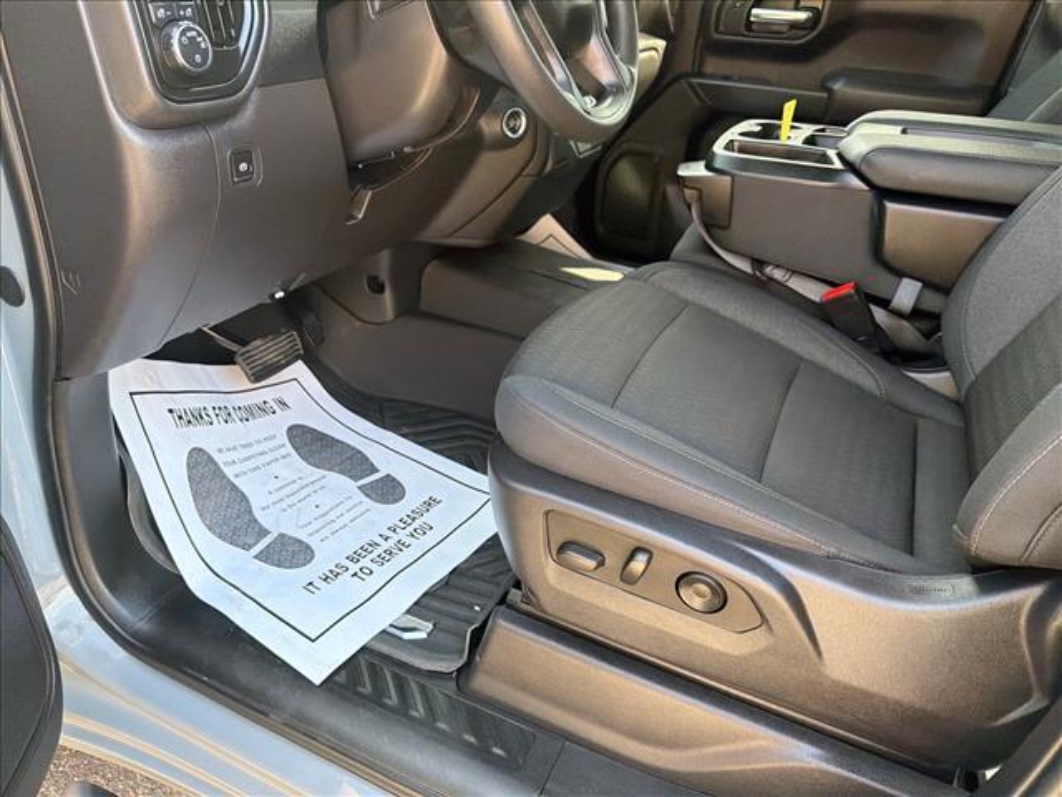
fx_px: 736
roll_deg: -5.0
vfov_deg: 56.8
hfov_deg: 71.6
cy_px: 398
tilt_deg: -31.1
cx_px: 531
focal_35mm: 24
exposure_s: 1/765
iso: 640
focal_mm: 6.76
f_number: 1.78
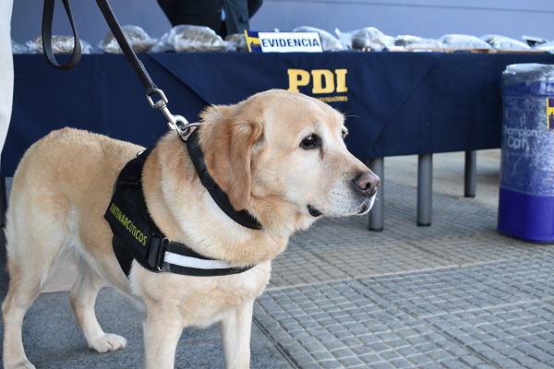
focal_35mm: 42
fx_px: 646
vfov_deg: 31.9
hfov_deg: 46.4
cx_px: 277
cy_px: 184
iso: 360
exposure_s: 1/125
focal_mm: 28
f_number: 5.6
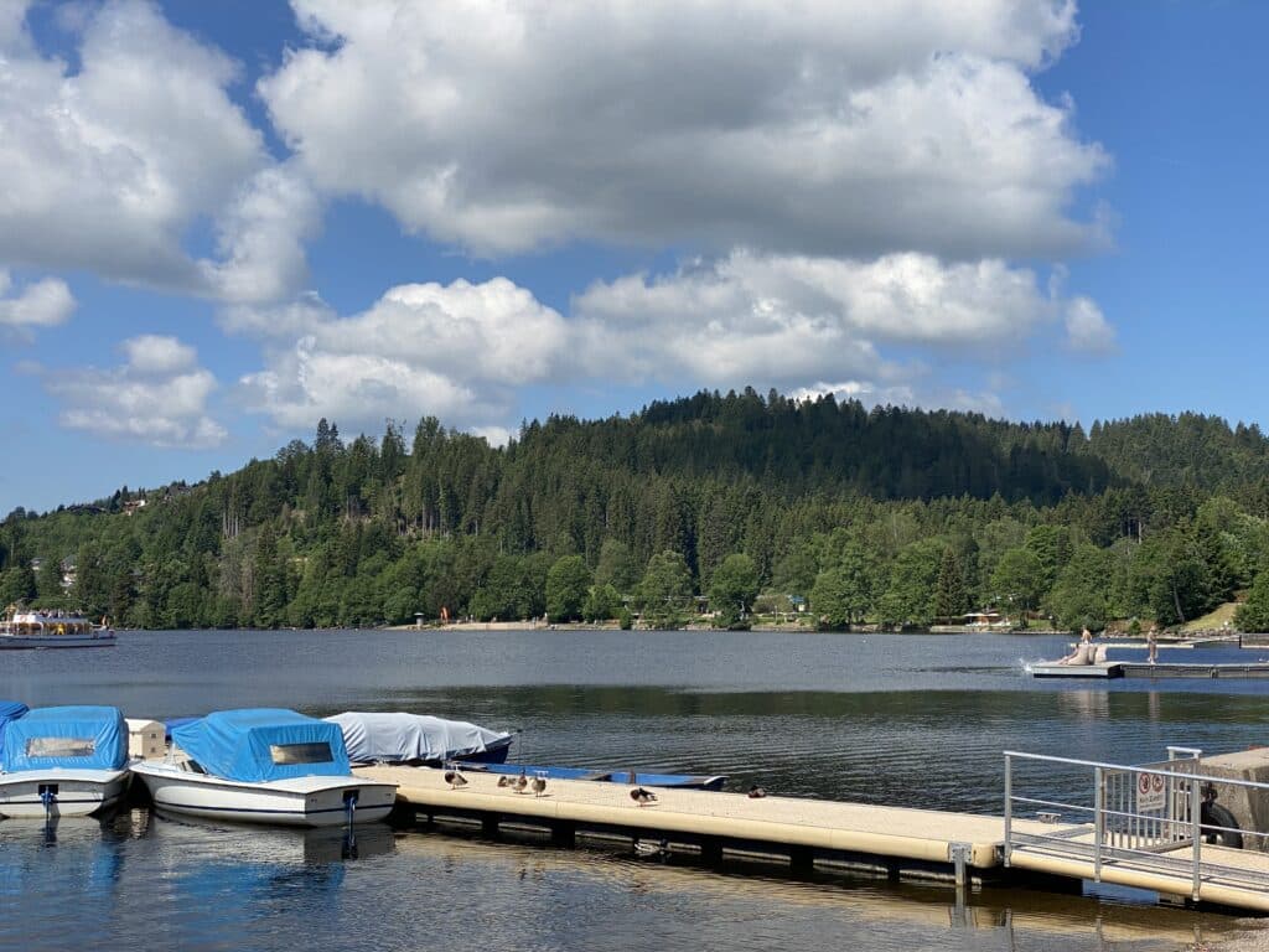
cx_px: 634
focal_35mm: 52
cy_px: 476
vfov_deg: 28.0
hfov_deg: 36.8
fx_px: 1906
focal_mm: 6
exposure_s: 1/2398
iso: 20
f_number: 2
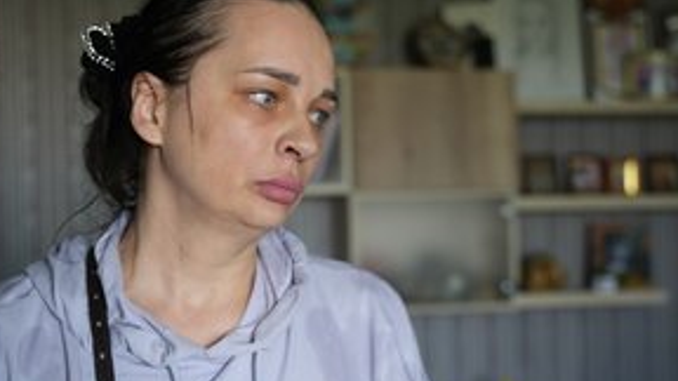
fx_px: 1151
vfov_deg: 18.8
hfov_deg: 32.8
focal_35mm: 64
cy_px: 236
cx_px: 323
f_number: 2.8
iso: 250
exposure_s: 1/50
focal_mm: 44
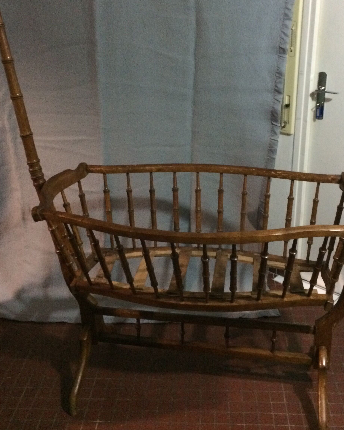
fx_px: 509
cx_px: 190
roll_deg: +1.8
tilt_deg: -20.0
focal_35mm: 40
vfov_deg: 45.4
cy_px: 163
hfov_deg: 37.3
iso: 400
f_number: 2.2
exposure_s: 1/17
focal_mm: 4.15
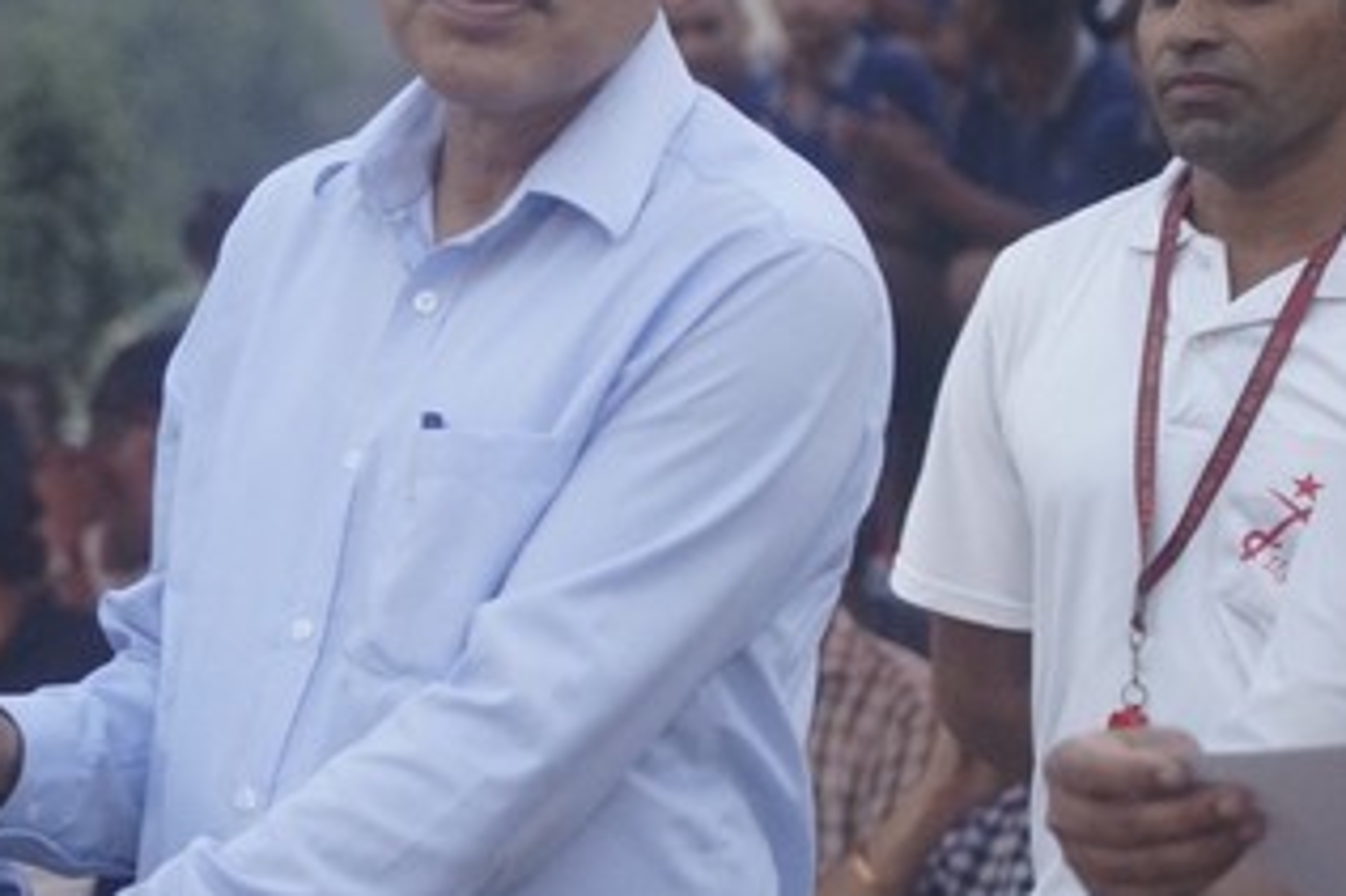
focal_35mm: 248
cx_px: -34
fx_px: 9271
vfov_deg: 5.5
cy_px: 403
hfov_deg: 8.3
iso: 1600
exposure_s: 1/125
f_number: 4
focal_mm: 75
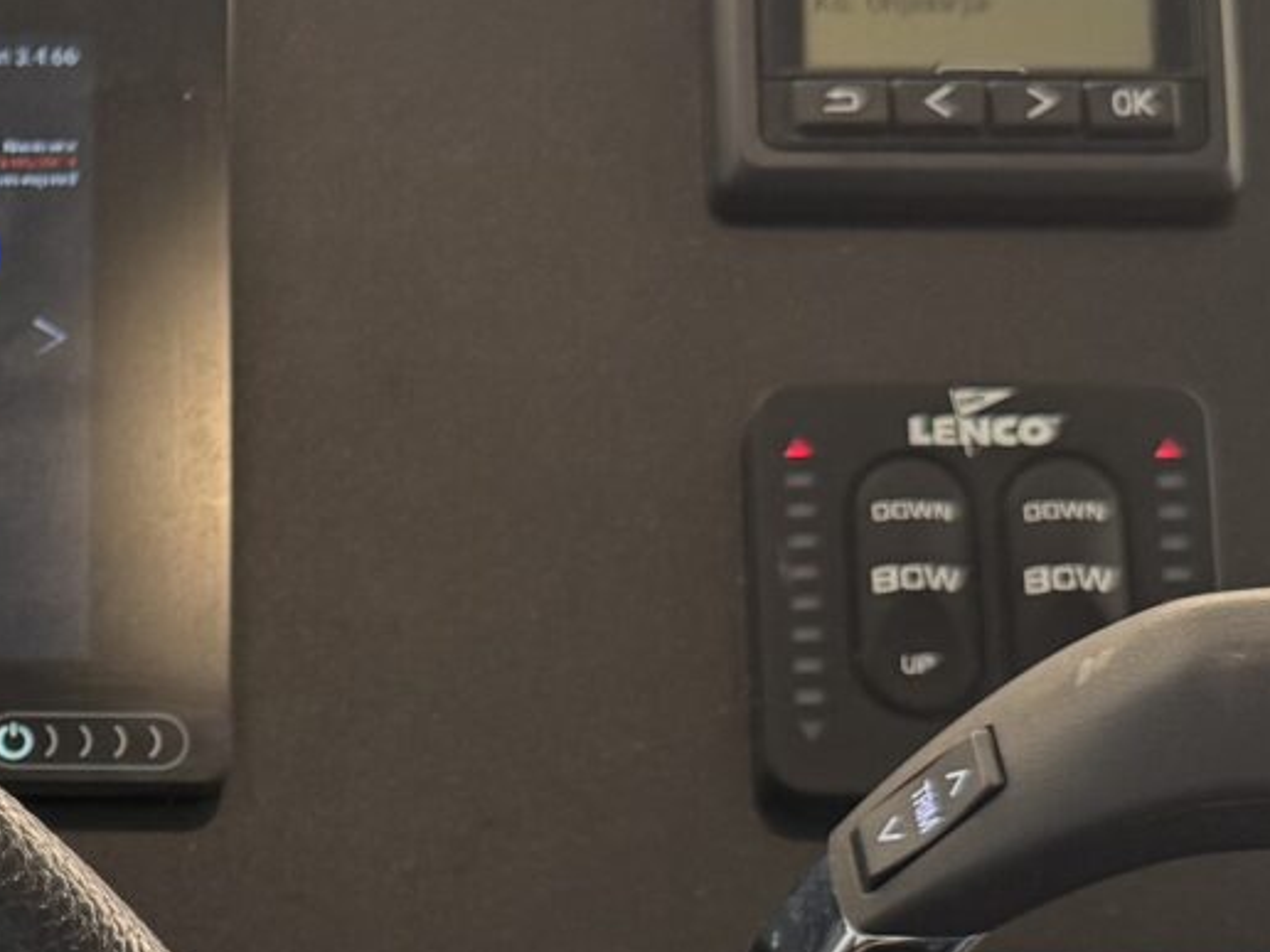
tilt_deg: -30.2
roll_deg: +2.5
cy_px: 1009
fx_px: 4366
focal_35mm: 119
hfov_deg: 15.2
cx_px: -669
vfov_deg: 12.3
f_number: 1.78
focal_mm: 6.76
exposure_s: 1/113
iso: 125
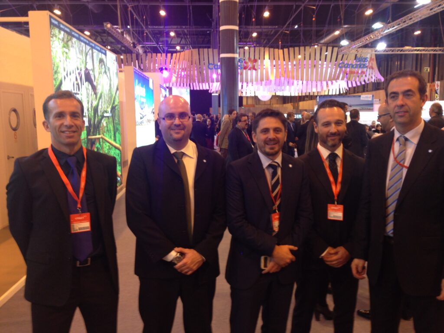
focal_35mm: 33
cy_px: 166
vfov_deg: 42.9
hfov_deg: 55.4
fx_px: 423
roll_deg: +1.3
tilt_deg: -8.1
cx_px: 222
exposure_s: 1/20
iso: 80
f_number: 2.4
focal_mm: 4.12
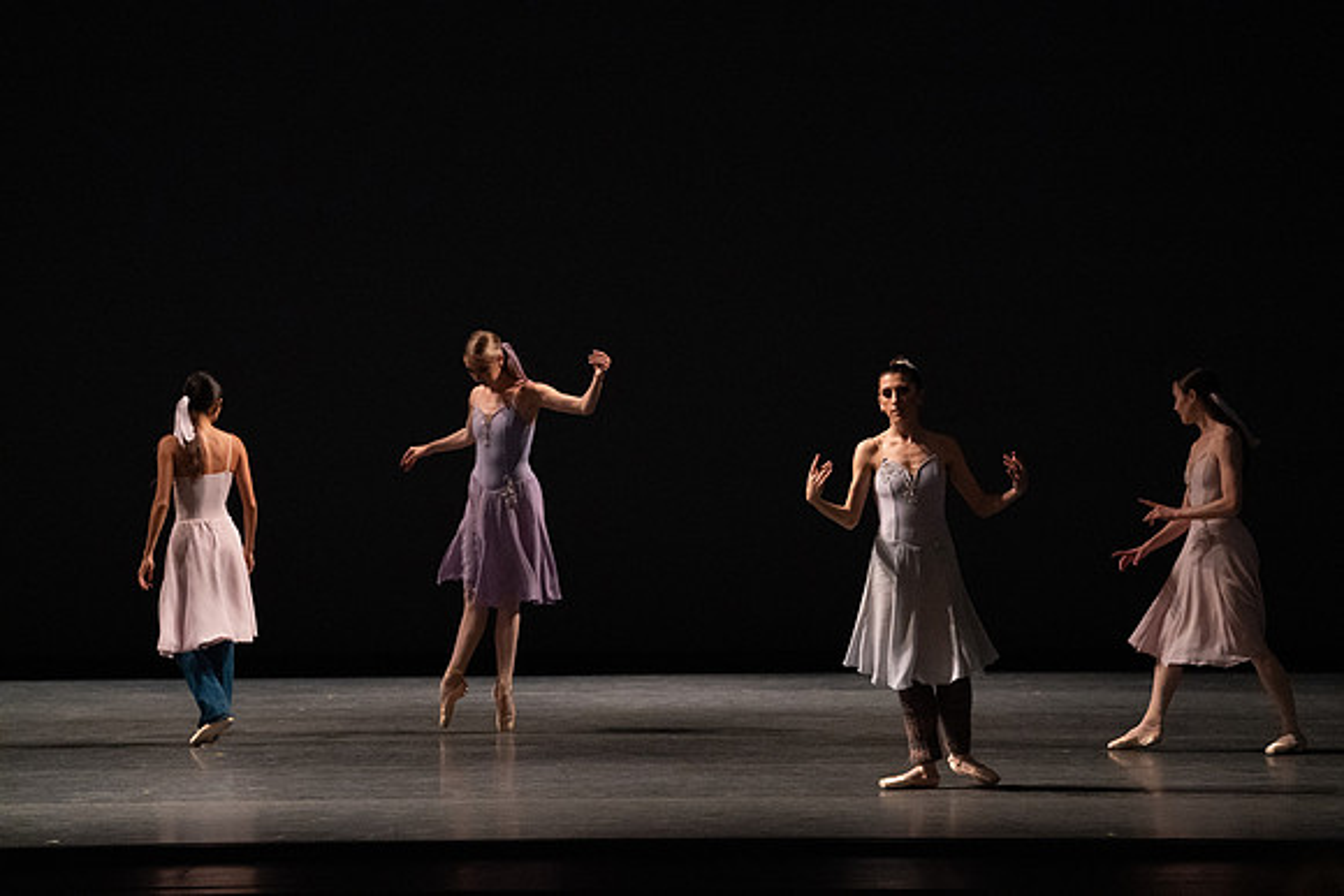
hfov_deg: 12.9
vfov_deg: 8.6
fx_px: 5937
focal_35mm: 159
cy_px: 448
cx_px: 672
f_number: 5.6
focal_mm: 159
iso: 12800
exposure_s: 1/400
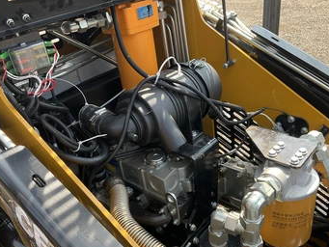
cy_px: 144
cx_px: 169
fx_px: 323
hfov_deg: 53.9
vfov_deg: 41.7
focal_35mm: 34
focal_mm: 3
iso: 20
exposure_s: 1/245
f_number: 1.8
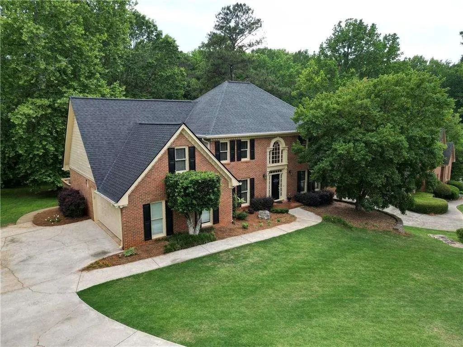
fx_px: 321
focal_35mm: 24
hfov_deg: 71.6
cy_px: 174
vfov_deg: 56.8
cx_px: 232
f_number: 1.7
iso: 100
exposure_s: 1/640
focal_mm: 6.72
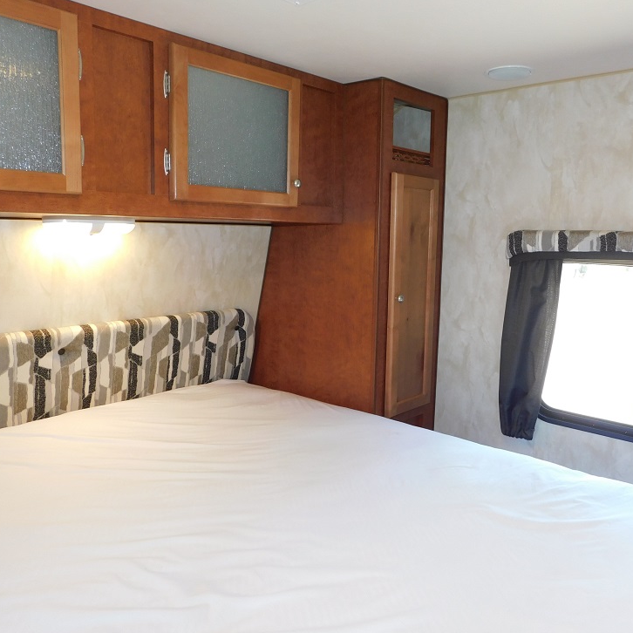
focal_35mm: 28
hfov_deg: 57.2
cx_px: 353
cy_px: 311
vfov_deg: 57.3
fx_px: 579
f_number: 3
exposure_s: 1/30
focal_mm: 4
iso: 125
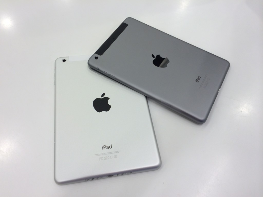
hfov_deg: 60.0
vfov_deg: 46.8
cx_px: 132
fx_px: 228
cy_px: 98
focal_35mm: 30
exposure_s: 1/50
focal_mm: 4.12
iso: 40
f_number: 2.2
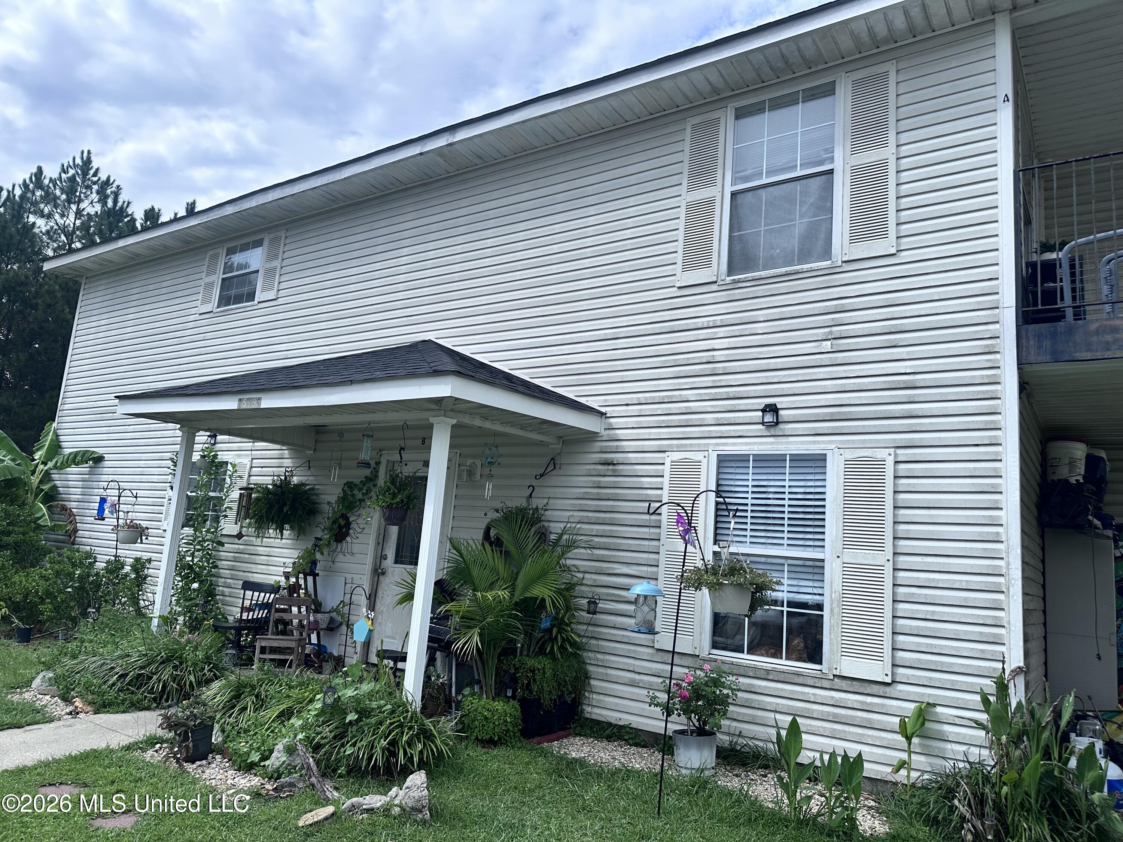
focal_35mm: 24
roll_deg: -4.5
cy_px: 421
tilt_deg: +10.3
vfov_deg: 56.8
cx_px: 562
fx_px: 779
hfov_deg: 71.6
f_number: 1.78
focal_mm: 6.86
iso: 80
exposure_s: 1/3597
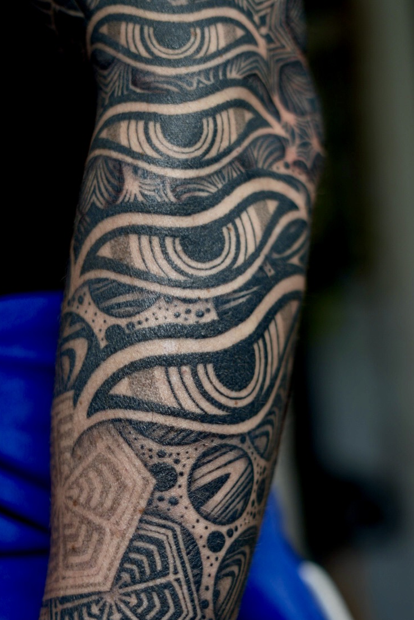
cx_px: 196
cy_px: 425
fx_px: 1257
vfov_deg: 27.5
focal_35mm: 73
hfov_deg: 18.7
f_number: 2
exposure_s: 1/320
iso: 50
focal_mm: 50
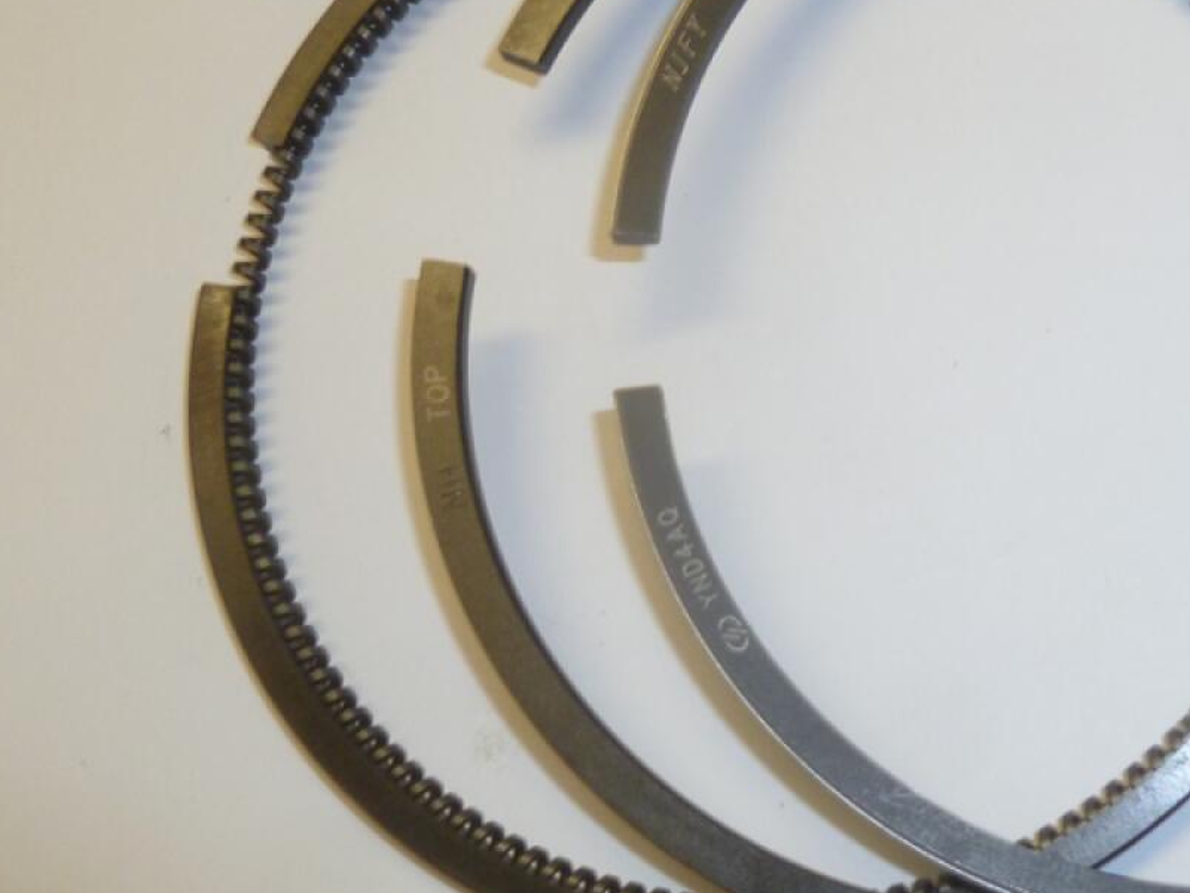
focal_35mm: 56
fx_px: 1925
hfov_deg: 33.0
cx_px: 1010
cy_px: 399
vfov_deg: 26.1
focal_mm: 5
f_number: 3.3
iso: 100
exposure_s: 1/30
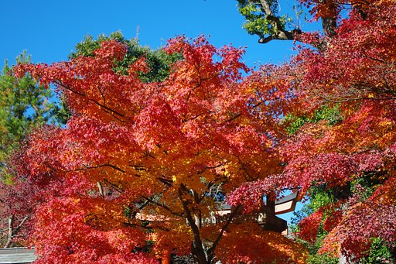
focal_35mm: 64
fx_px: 704
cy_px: 132
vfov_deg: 21.2
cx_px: 198
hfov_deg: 31.4
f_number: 4.5
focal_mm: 42.5
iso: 80
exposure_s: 1/200
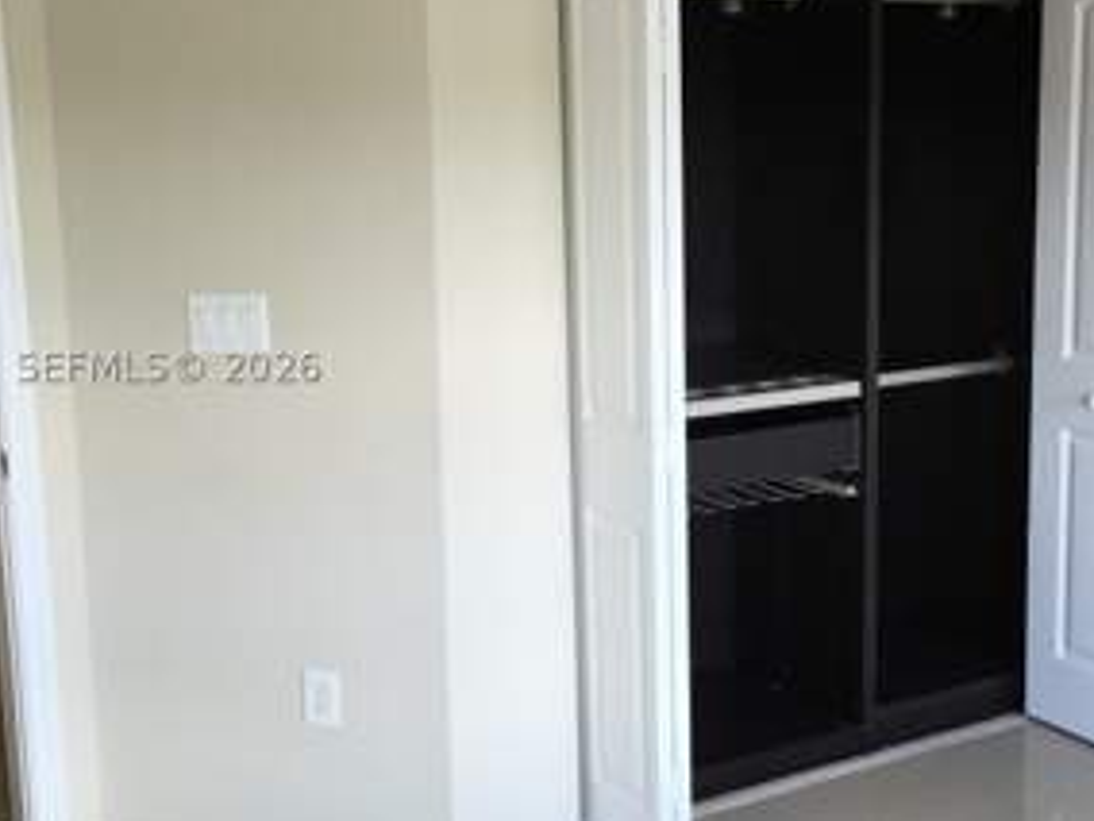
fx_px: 1549
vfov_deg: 29.7
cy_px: 366
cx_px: 674
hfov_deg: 38.7
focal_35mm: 49
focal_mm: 4.15
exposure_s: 1/30
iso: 32
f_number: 2.2
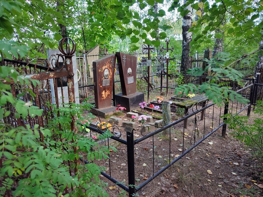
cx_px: 132
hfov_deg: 69.4
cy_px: 98
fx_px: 190
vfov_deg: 54.9
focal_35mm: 25
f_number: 1.9
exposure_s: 1/33
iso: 61
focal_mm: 6.04
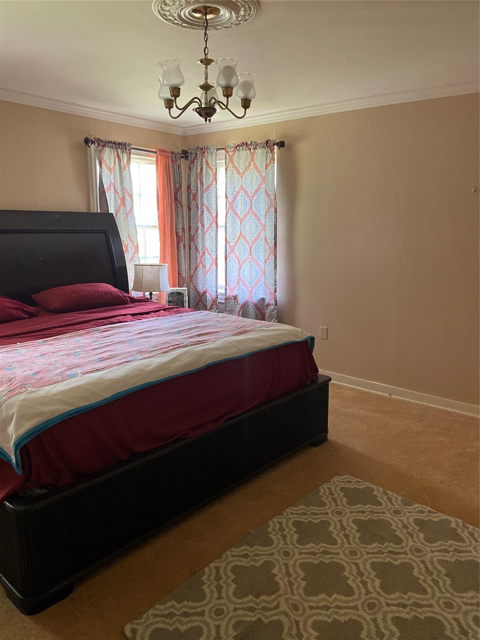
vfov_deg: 67.3
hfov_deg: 53.1
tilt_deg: -10.3
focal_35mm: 26
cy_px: 320
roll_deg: +0.0
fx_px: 481
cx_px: 240
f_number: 1.8
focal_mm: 4.25
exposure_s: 1/40
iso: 500
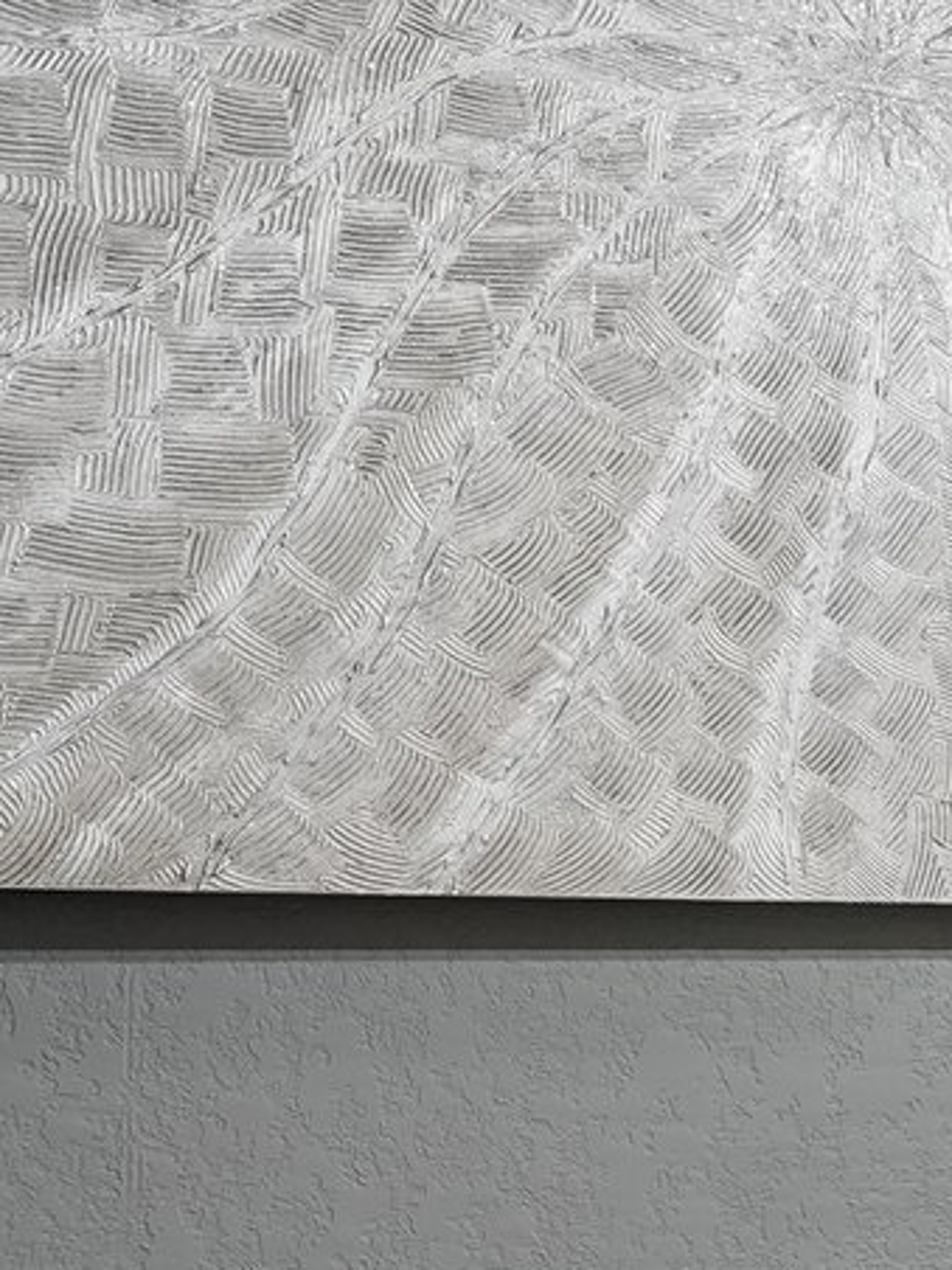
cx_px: 2283
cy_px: 971
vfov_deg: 31.1
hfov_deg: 14.8
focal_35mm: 61
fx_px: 2237
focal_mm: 14
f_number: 8
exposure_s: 1/4
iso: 400
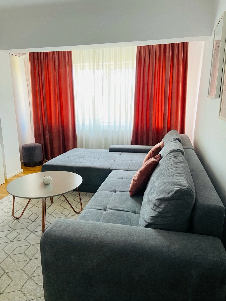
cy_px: 150
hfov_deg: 53.0
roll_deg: +0.0
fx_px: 226
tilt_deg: -12.1
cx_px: 113
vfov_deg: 67.3
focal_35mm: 26
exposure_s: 1/76
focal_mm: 4.25
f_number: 1.8
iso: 125
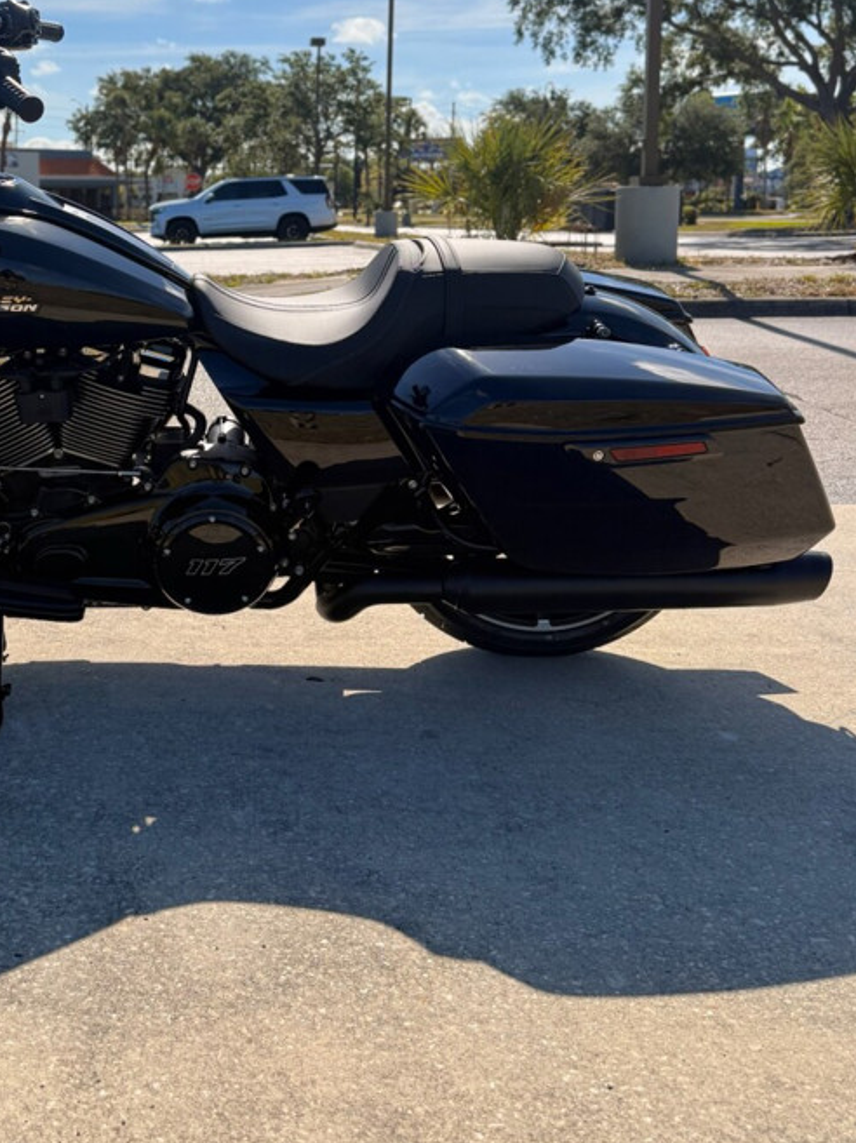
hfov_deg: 35.8
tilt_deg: -3.6
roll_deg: -0.7
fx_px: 1287
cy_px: 349
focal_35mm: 39
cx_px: 190
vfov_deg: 46.8
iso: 100
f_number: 1.78
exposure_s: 1/3584
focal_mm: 6.76
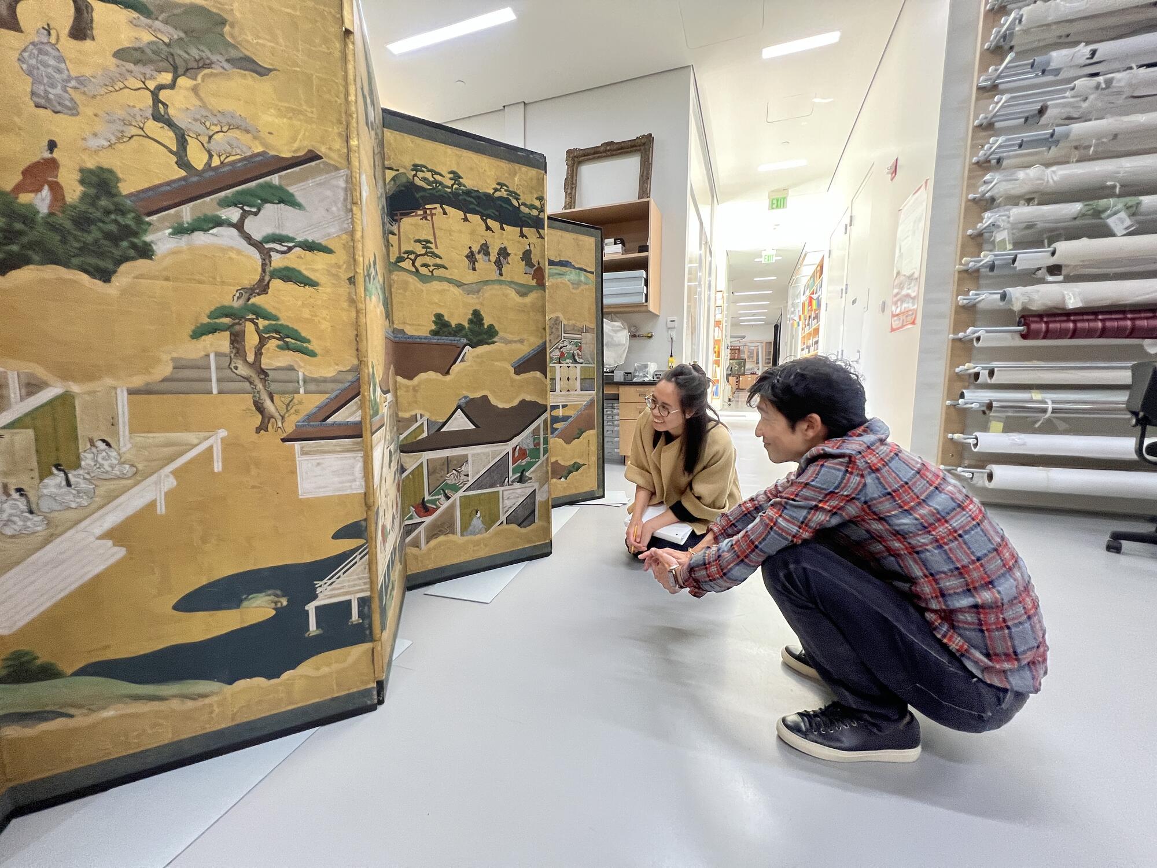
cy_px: 434
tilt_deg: -8.2
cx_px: 578
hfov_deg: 106.2
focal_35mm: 13
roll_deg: +0.3
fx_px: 435
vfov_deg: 89.9
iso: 250
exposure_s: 1/68
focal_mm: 1.57
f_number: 1.8
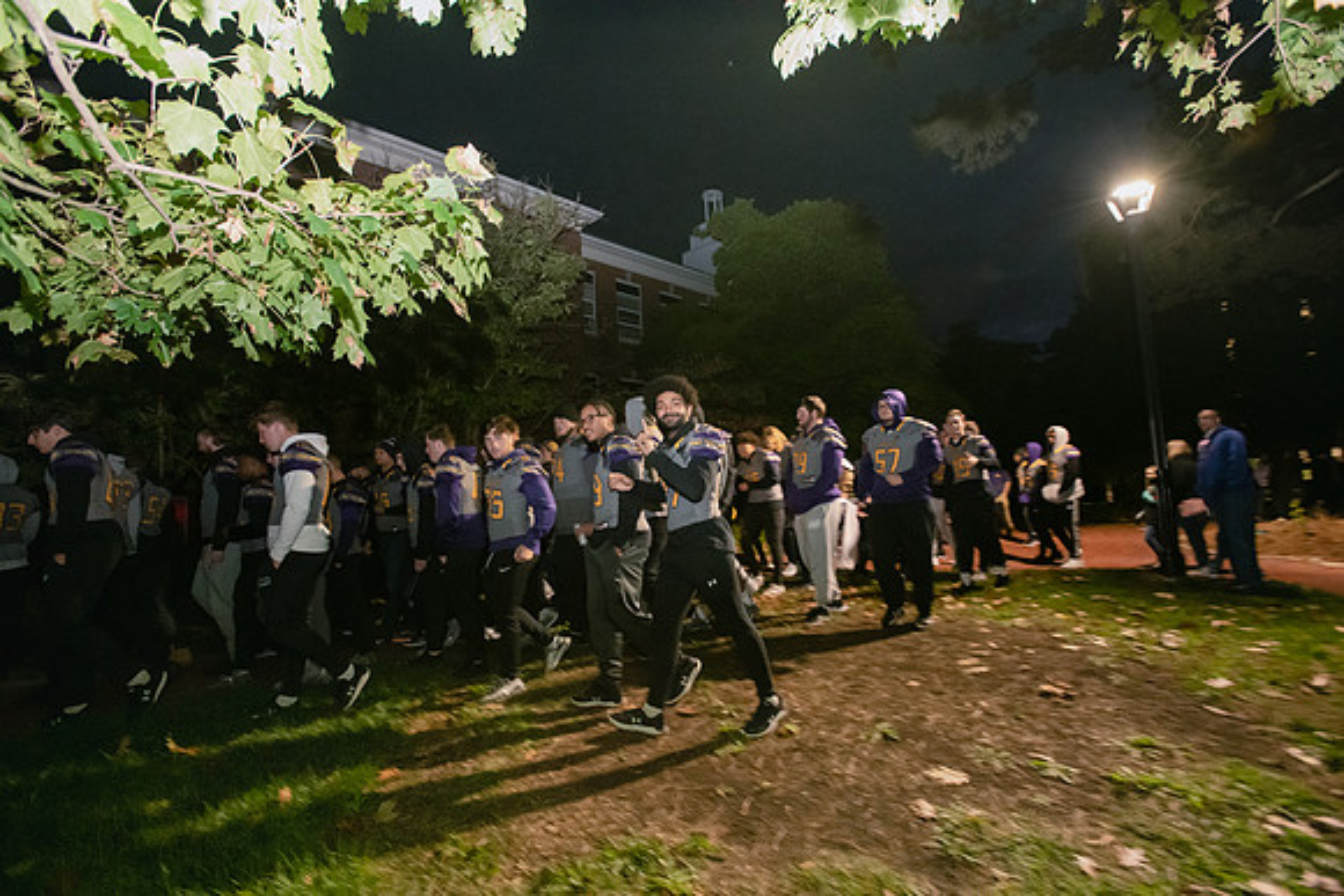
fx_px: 635
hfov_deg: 93.3
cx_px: 672
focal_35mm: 17
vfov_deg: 70.5
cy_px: 448
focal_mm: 17
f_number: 5
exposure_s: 1/40
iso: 5000
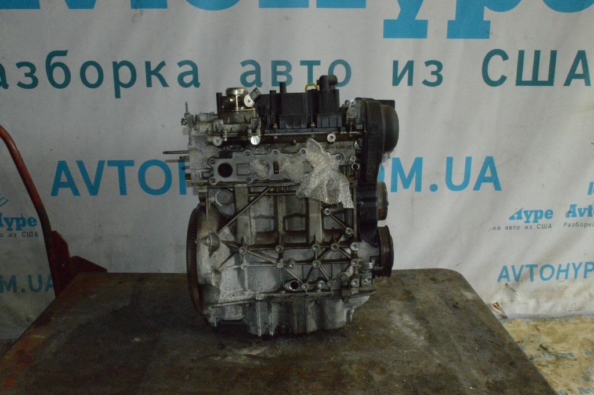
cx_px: 297
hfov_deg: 57.3
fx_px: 544
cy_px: 198
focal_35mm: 33
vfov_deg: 39.9
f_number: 25
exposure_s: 1/40
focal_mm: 22
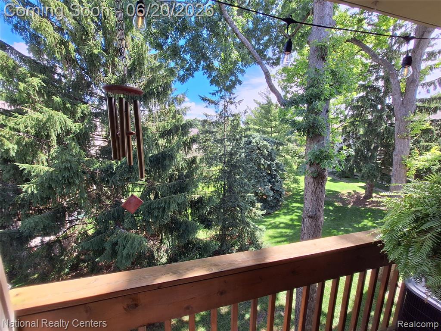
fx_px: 166
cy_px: 166
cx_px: 220
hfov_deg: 106.2
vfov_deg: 89.9
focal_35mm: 13
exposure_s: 1/235
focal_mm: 1.74
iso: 40
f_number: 2.2
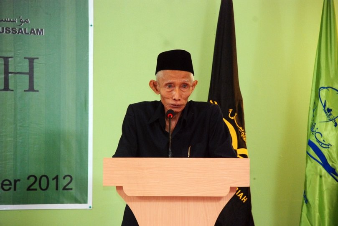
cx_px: 169
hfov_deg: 10.2
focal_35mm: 202
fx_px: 1903
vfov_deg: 6.8
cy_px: 113
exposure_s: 1/80
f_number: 5.6
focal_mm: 135
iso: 640
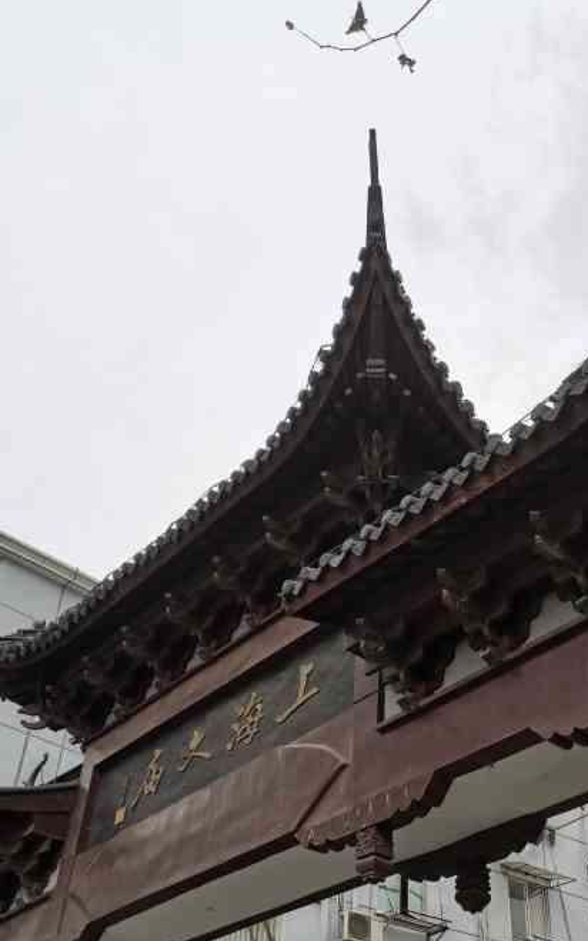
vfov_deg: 49.4
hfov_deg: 32.5
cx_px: 385
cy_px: 639
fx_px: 1000
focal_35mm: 39
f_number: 1.8
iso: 50
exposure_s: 1/1250
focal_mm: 4.75
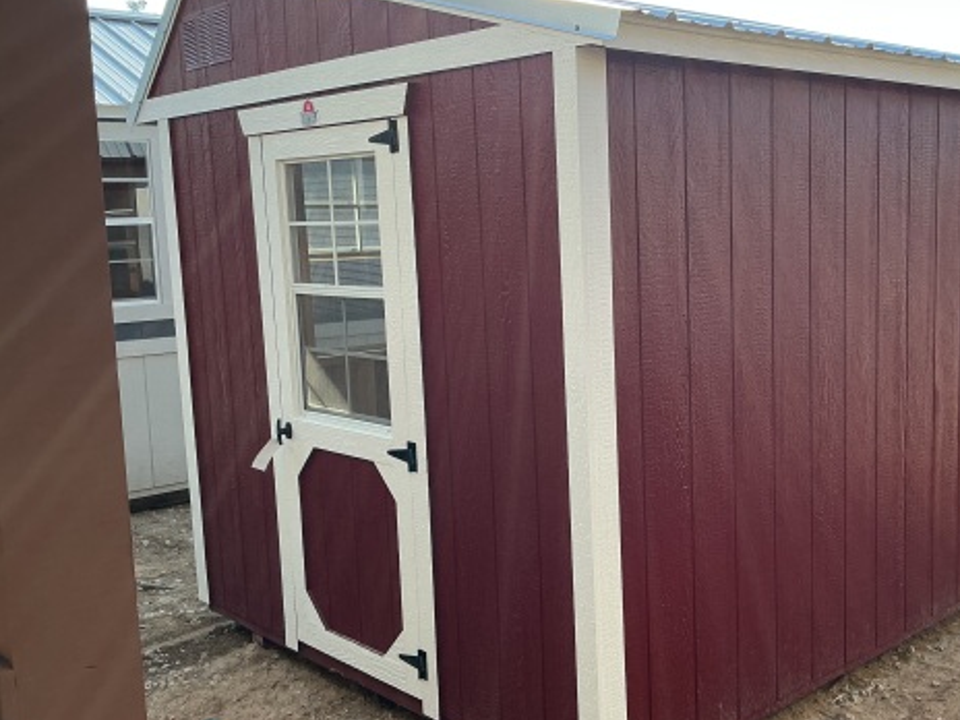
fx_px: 1109
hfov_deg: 46.2
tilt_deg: -5.3
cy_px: 374
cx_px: 627
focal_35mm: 40
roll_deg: +0.2
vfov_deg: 36.0
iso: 25
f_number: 1.8
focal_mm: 3
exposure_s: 1/613
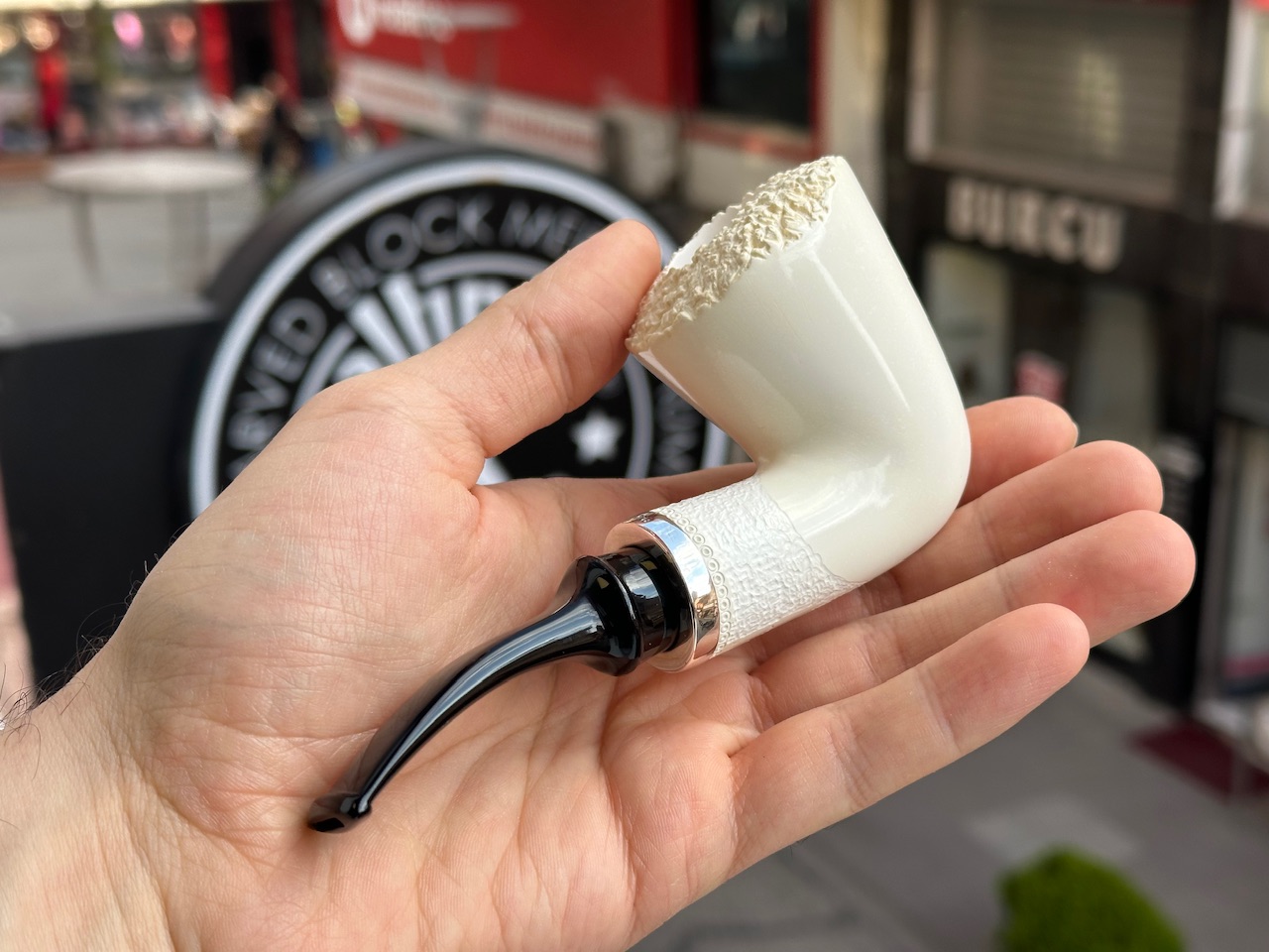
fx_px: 1760
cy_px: 476
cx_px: 634
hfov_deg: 39.7
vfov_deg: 30.3
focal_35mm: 48
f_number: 1.78
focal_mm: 6.86
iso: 64
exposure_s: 1/816
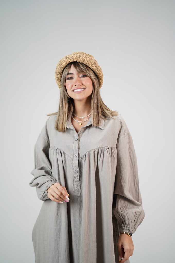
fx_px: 620
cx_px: 88
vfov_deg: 23.9
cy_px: 132
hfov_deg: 16.1
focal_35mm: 85
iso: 100
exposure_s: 1/200
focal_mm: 85
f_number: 1.6
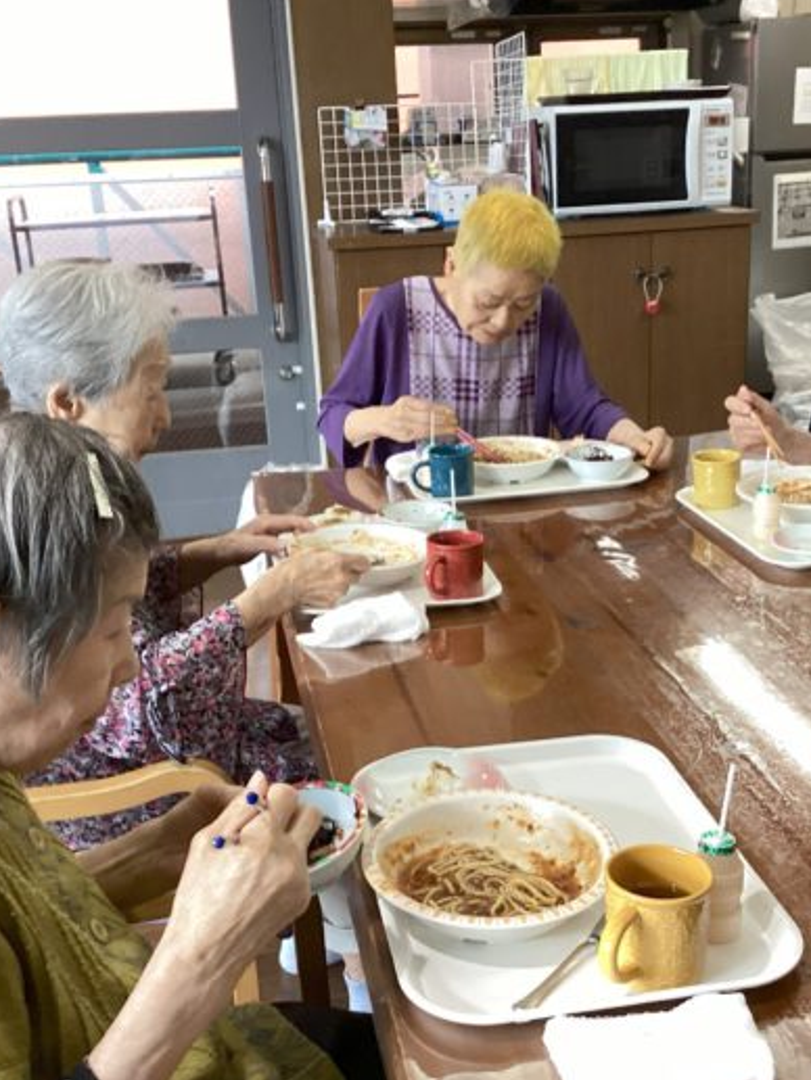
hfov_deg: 34.3
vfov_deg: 44.8
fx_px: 1311
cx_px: 472
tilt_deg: -18.8
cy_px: 542
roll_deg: +2.4
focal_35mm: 42
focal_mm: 3.3
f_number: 2.4
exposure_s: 1/60
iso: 200
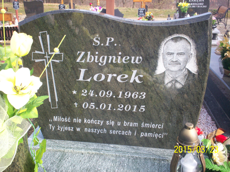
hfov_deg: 51.4
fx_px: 239
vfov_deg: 39.7
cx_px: 115
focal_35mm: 36
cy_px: 86
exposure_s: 1/89.1
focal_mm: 6
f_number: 4.5
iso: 100
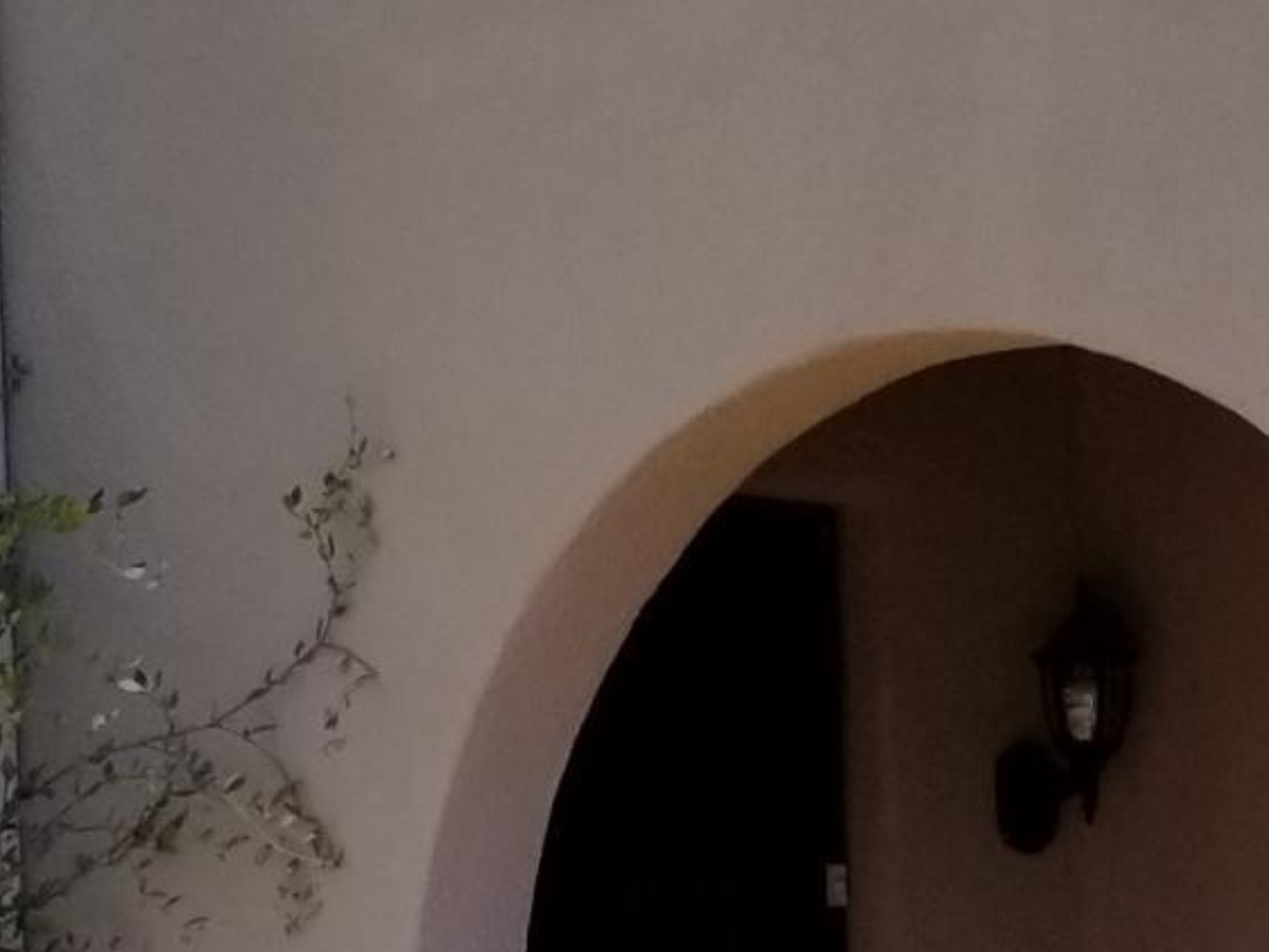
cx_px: 1007
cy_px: 1375
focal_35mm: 139
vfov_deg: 10.4
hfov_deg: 14.1
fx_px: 5097
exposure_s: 1/1544
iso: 50
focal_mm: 4.25
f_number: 1.7
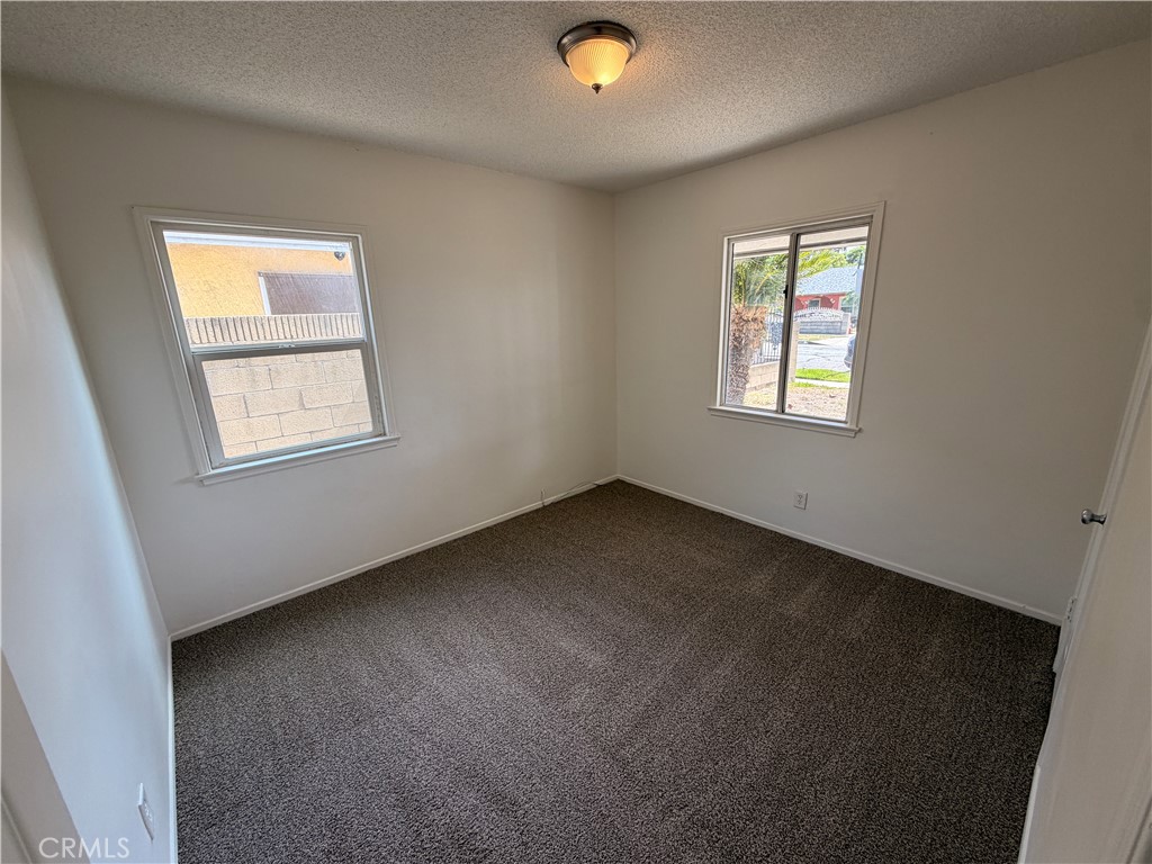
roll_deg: +1.1
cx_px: 576
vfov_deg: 85.7
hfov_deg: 102.1
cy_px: 432
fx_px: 466
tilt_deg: -14.9
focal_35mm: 14
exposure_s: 1/121
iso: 80
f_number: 2.2
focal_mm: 2.22
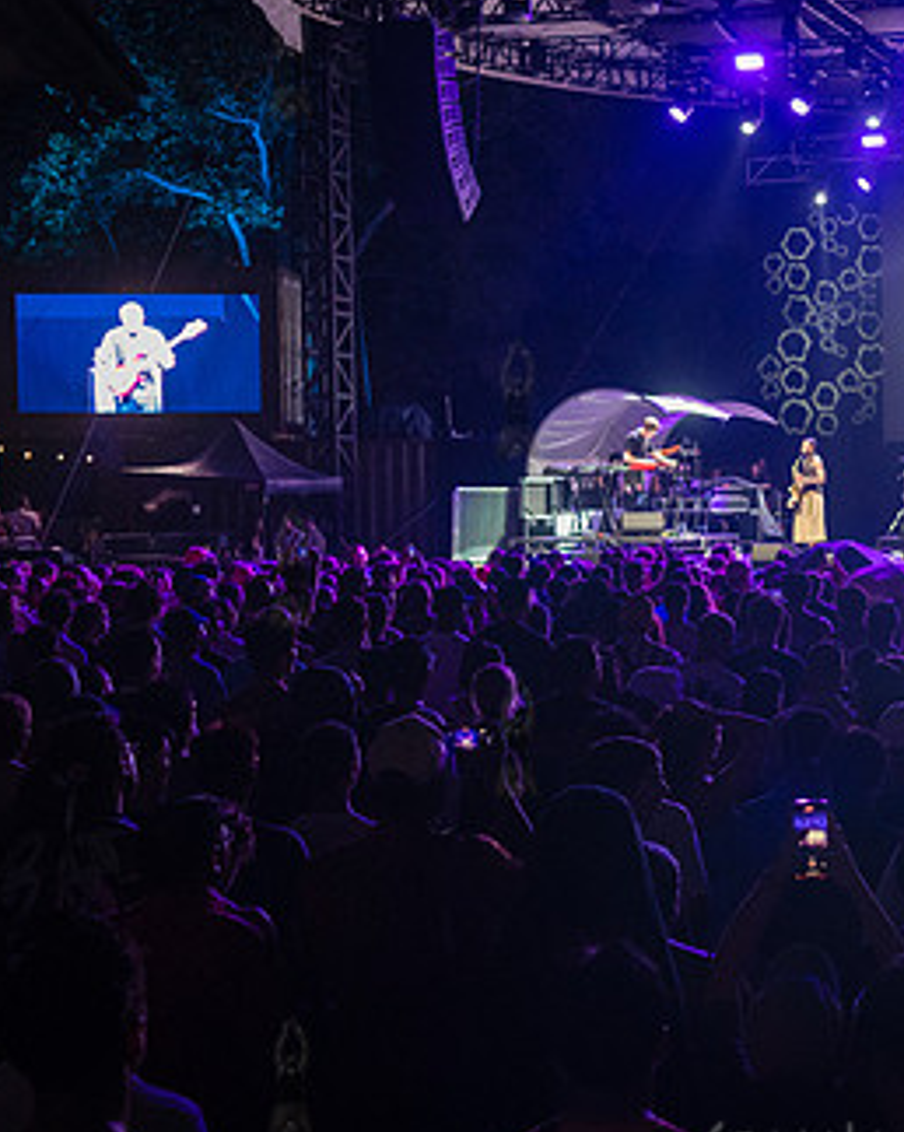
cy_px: 566
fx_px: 1975
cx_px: 967
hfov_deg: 24.3
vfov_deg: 32.0
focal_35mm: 59
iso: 4000
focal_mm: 35
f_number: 3.2
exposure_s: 1/160
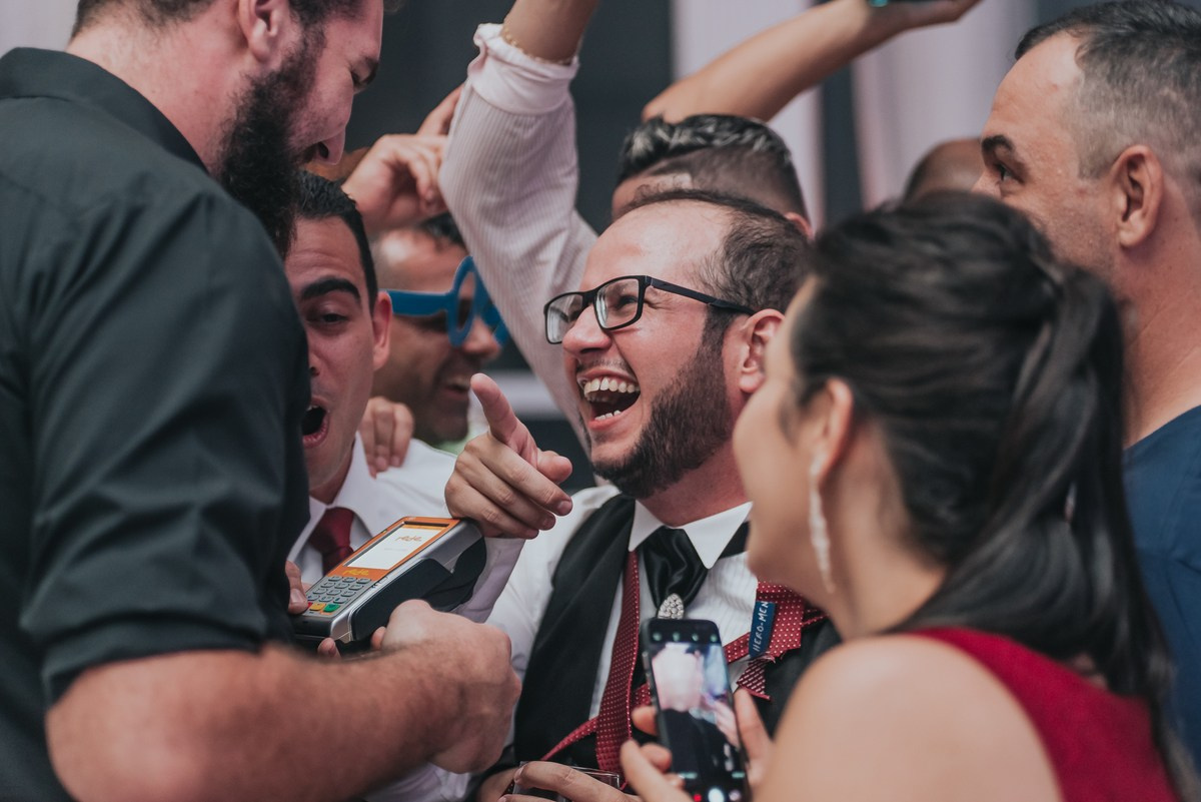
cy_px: 401
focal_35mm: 80
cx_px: 600
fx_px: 2670
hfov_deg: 25.4
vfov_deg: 17.1
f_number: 2.8
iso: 1600
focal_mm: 80
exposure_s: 1/160
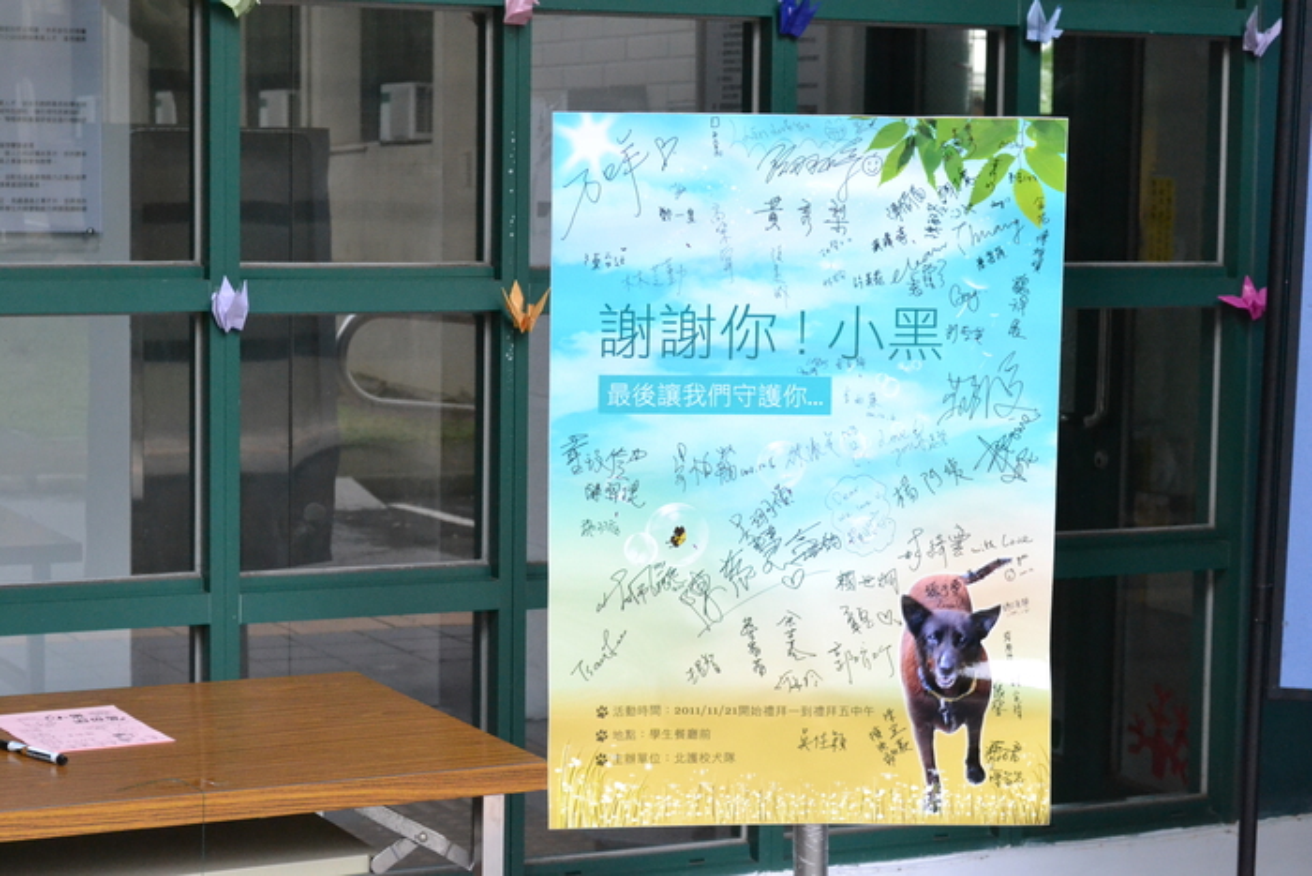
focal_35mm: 78
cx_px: 656
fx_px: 2843
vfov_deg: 17.5
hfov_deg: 26.0
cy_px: 438
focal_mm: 52
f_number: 9
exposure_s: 1/320
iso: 3200
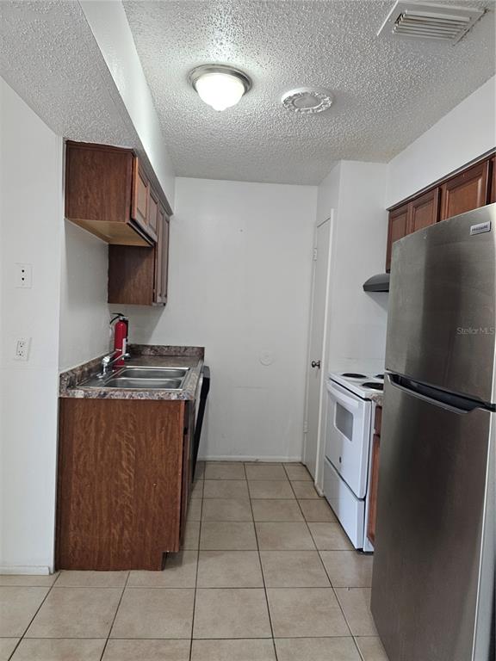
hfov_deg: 58.9
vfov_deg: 73.9
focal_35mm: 23
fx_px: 439
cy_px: 330
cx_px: 248
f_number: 1.7
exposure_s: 1/120
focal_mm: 6.3
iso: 640
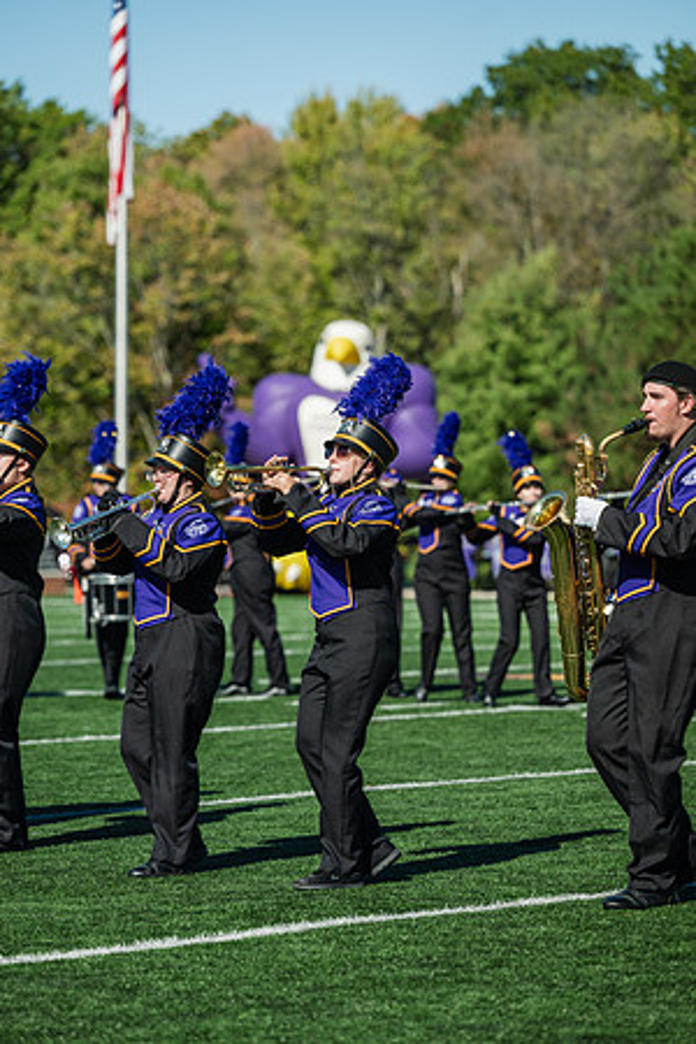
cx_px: 348
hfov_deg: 9.8
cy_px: 522
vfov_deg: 14.7
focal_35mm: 140
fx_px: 4060
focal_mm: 140
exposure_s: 1/1600
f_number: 3.5
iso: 100
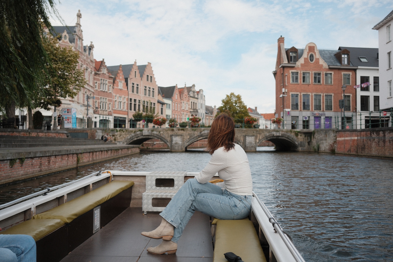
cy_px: 131
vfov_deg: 37.9
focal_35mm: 35
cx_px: 196
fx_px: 382
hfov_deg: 54.4
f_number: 2.8
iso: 500
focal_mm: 23
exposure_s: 1/3800
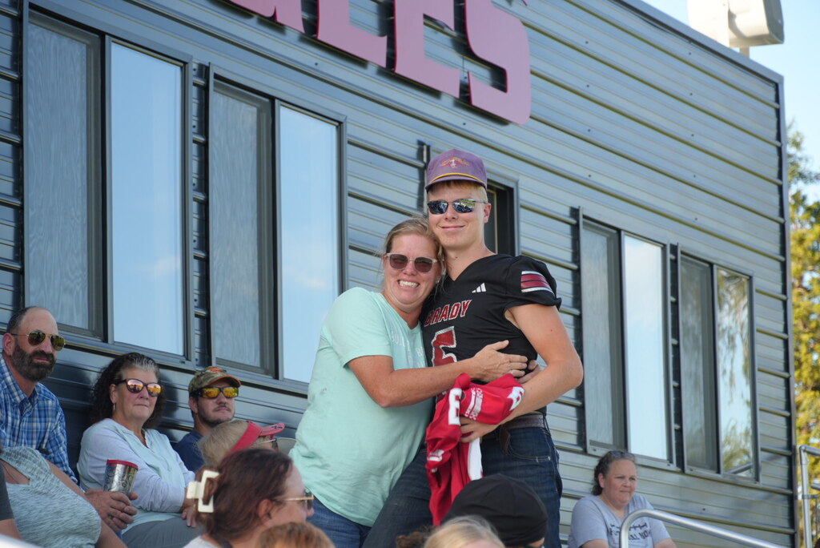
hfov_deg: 15.0
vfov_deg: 10.1
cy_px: 274
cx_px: 410
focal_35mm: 136
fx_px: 3111
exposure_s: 1/160
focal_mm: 91
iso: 100
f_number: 5.6
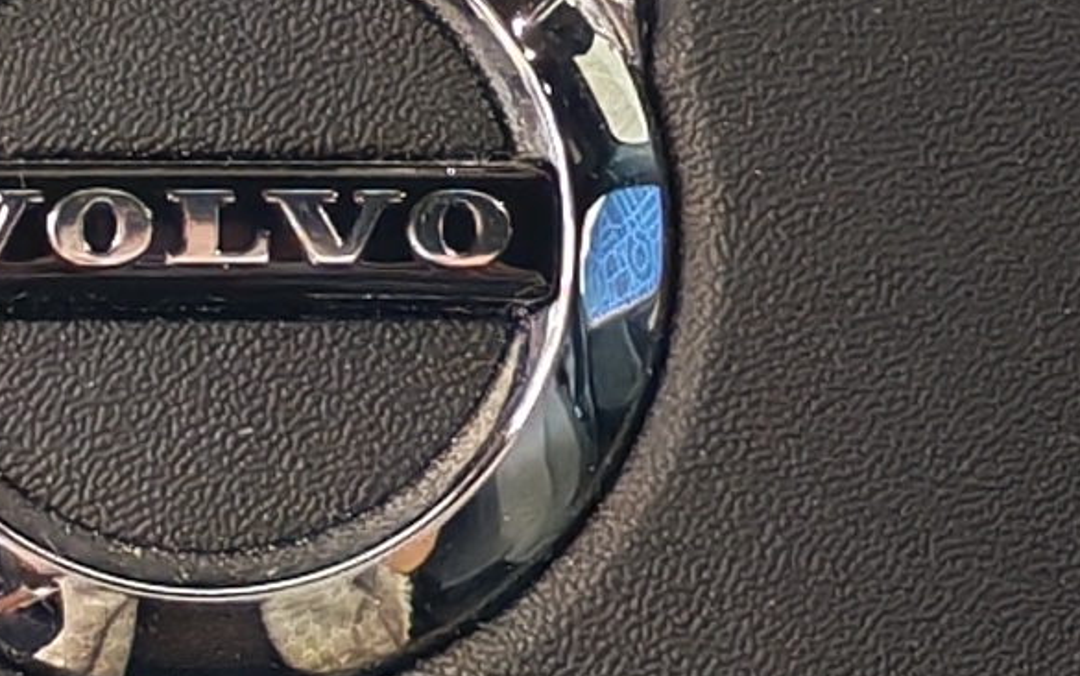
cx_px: 209
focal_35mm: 230
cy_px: 255
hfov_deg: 9.1
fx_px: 6772
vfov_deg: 5.7
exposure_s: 1/100
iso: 1259
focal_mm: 6.12
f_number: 1.9
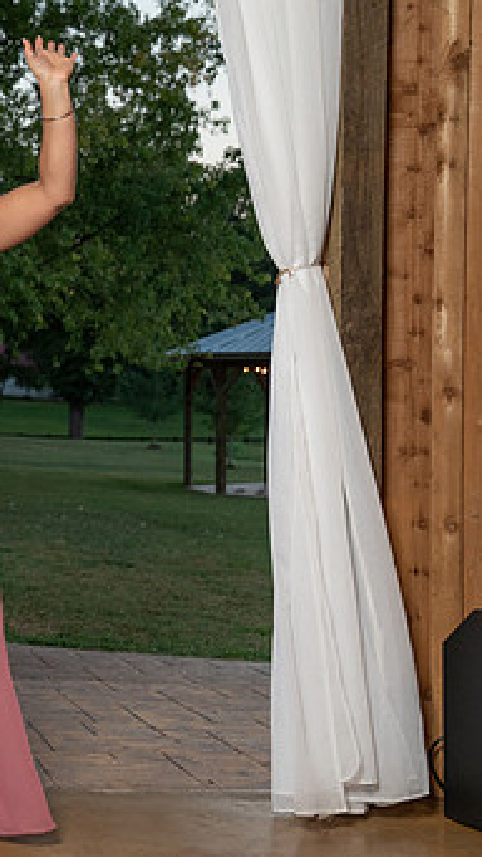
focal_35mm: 86
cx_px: -183
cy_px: 430
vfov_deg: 24.7
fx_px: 1953
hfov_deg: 13.5
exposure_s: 1/200
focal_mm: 46
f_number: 4
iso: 1000
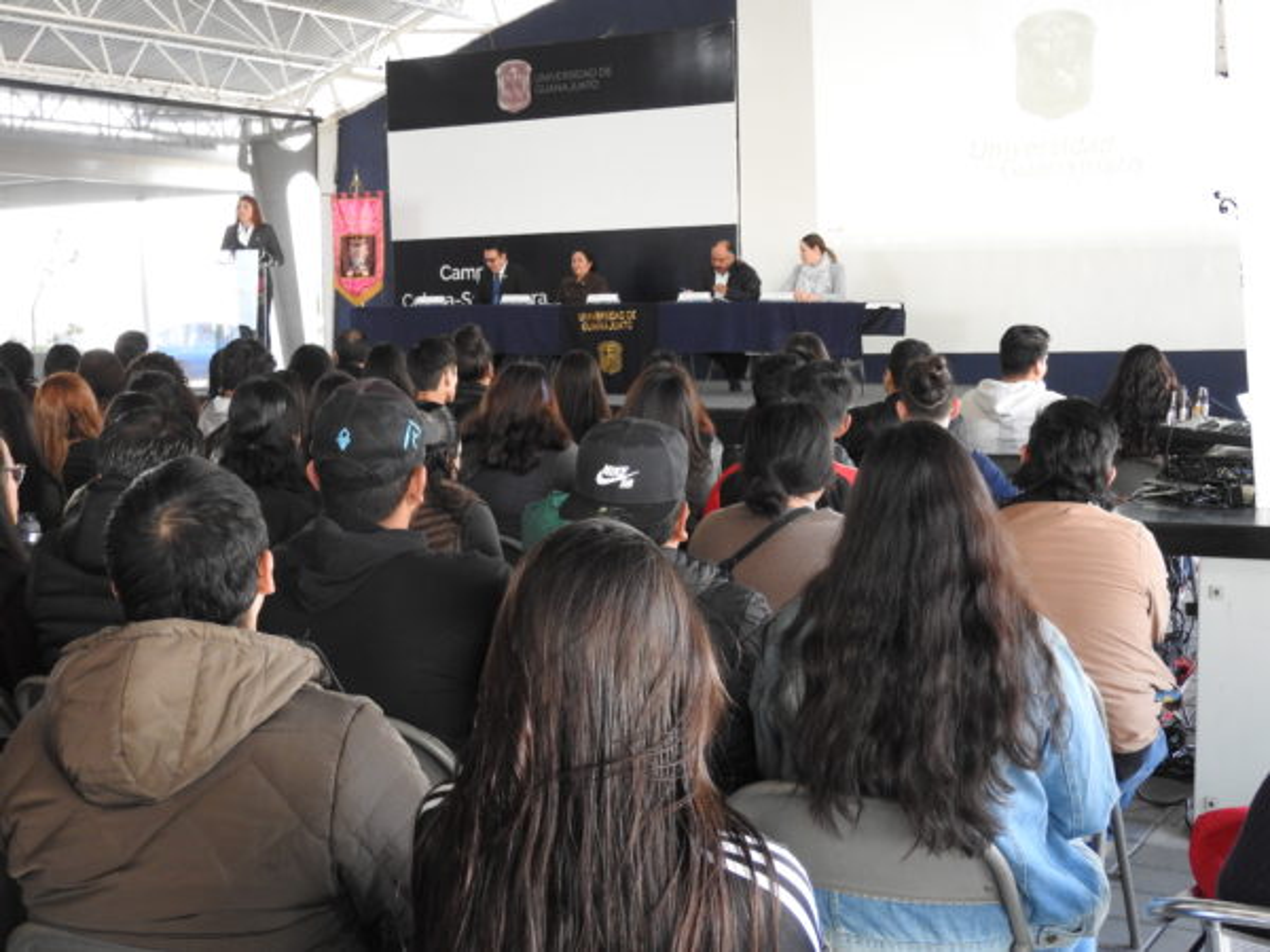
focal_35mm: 50
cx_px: 635
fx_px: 1834
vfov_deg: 29.1
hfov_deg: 38.2
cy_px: 476
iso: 400
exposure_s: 1/25
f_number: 4
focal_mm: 9
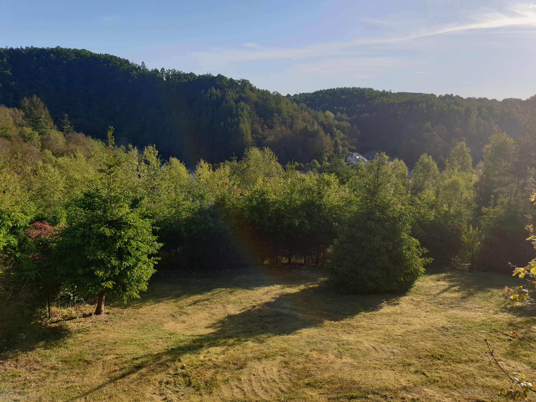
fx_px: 403
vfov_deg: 53.1
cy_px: 201
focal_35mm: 26
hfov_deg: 67.3
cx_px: 268
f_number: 2.4
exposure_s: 1/1437
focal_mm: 4.3
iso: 50
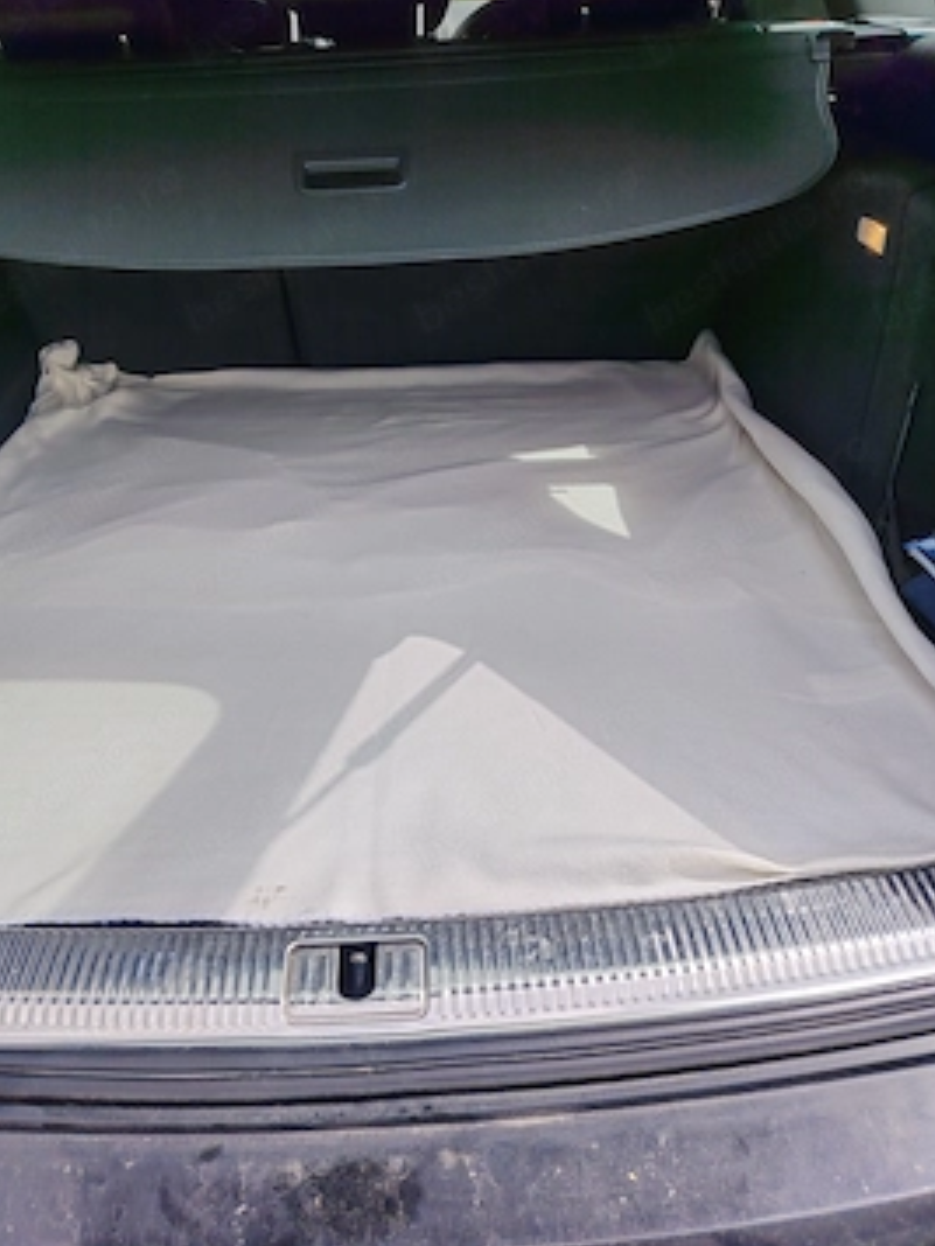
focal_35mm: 27
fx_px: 972
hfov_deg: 51.3
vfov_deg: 65.2
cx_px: 434
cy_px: 578
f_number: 1.75
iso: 101
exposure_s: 1/899
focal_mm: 5.25
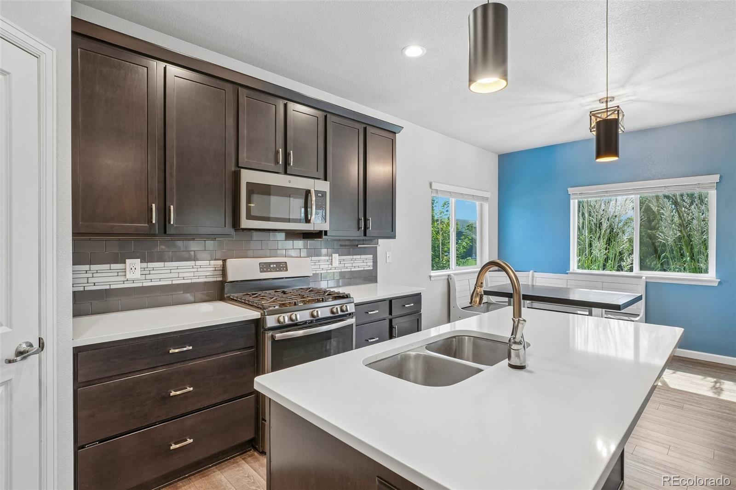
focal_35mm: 16
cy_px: 245
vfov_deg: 72.0
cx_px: 368
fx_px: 337
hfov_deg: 95.0
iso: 500
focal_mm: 11
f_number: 8
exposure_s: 1/30
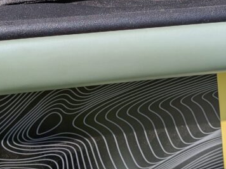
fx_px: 529
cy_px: 57
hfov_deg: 24.0
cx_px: 73
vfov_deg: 18.2
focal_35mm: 81
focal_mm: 4.53
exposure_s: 1/1391
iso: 28
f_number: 1.7
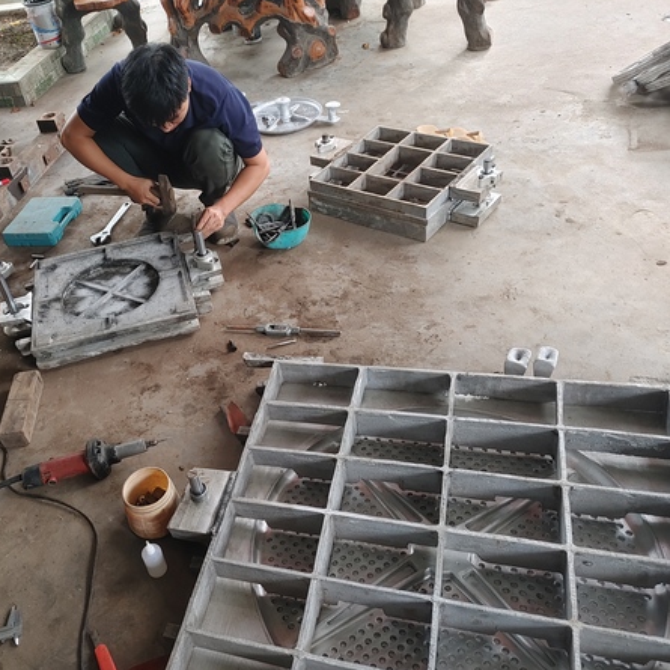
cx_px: 233
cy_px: 334
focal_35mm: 31
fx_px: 679
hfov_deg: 51.7
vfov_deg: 52.5
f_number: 1.8
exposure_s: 1/50
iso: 150
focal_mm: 4.81
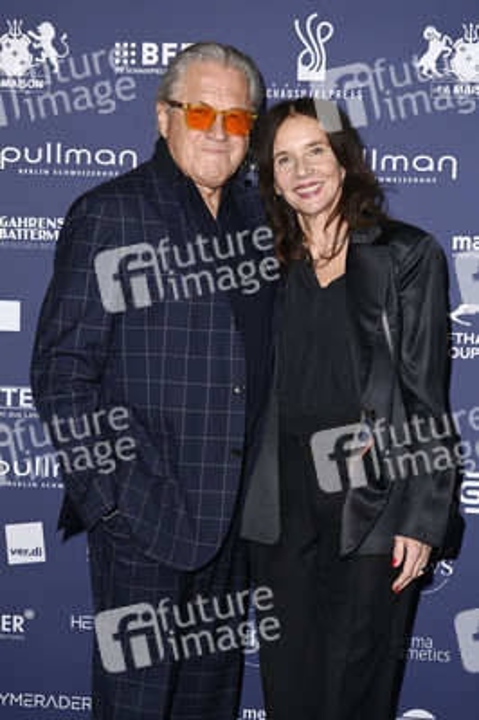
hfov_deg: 21.9
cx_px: 240
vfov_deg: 32.4
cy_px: 360
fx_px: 1239
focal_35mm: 62
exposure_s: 1/320
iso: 320
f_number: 5.6
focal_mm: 62
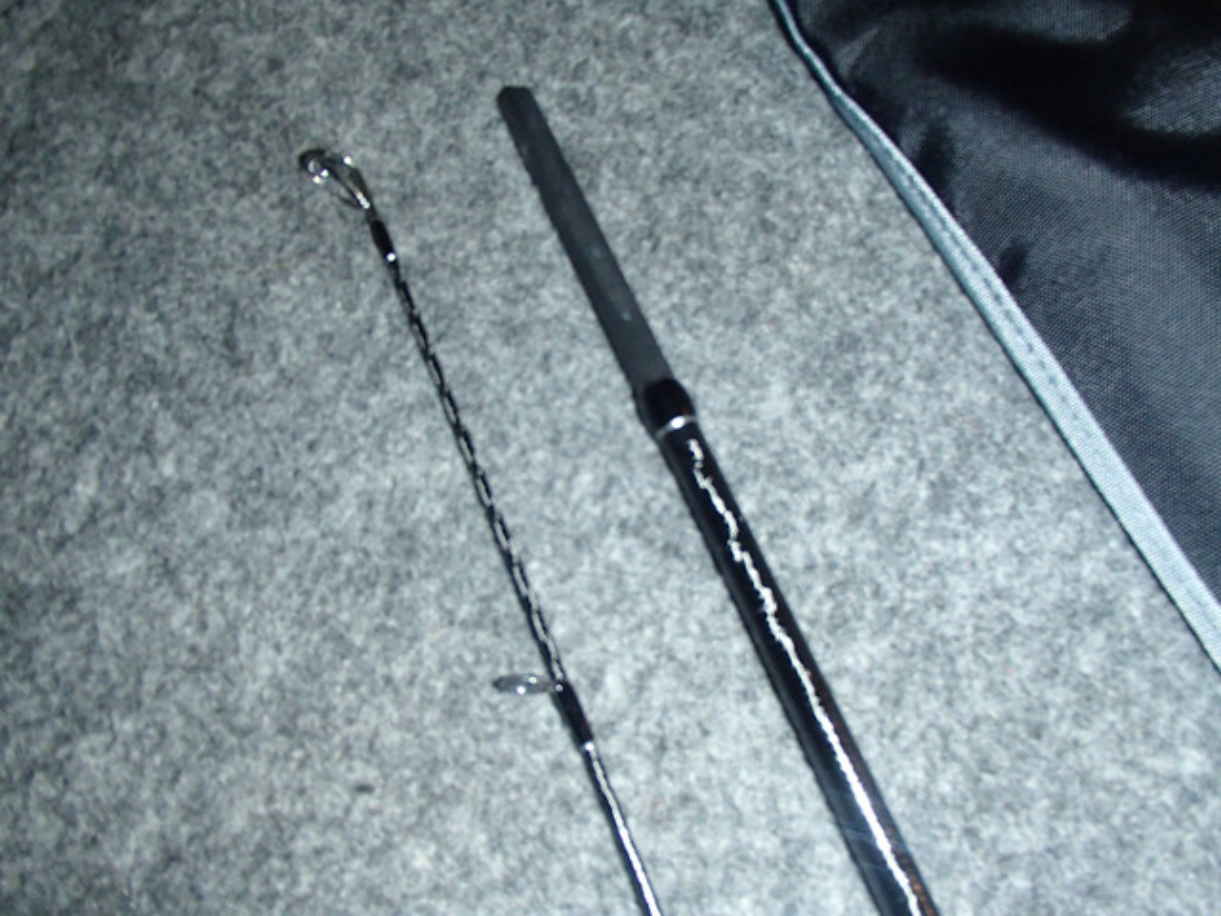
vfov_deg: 49.7
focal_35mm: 28
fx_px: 988
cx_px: 610
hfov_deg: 63.4
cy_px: 458
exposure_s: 1/30
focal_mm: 5
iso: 400
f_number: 3.9
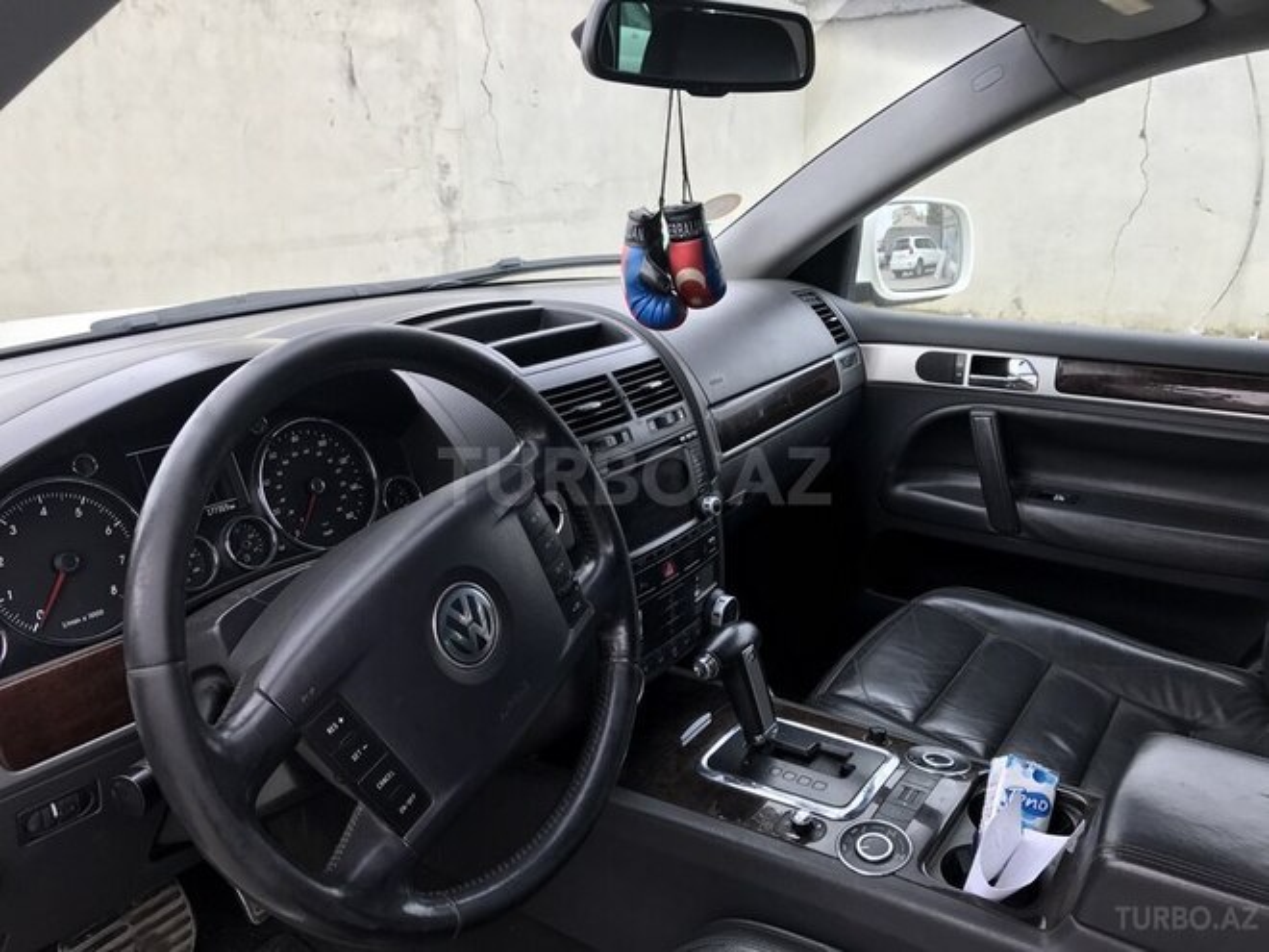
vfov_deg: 49.7
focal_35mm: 28
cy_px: 476
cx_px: 634
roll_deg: -1.2
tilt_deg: -17.0
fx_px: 1026
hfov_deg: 63.4
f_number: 1.8
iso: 20
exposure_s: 1/50
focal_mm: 3.99
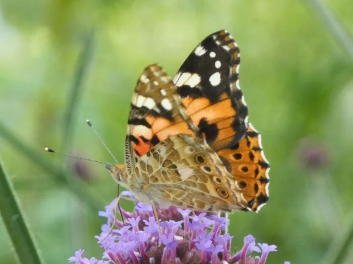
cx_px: 176
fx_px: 5415
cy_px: 132
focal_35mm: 531
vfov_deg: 2.8
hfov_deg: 3.7
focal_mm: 95.2
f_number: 5.6
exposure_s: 1/100
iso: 800
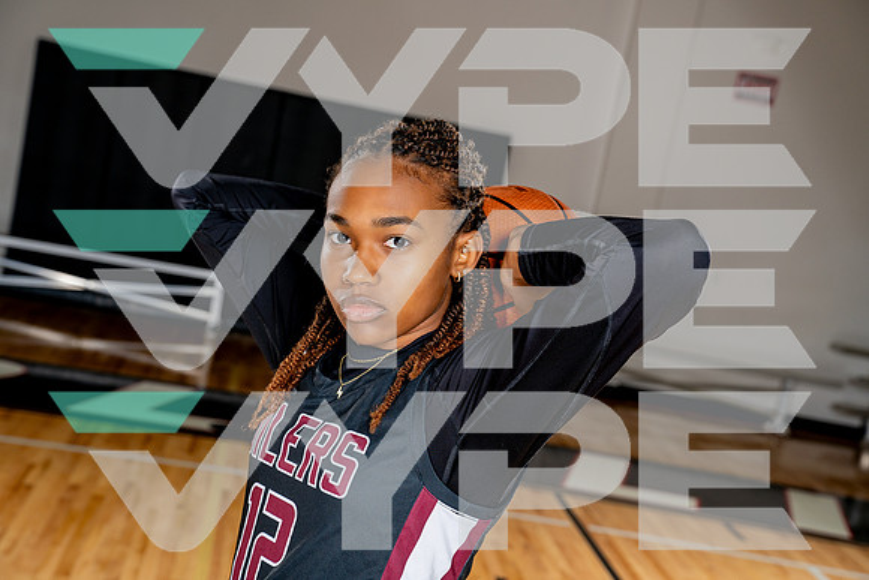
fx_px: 1376
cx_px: 434
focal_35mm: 57
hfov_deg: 35.0
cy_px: 290
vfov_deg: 23.8
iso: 200
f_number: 5.6
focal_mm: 57
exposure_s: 1/250
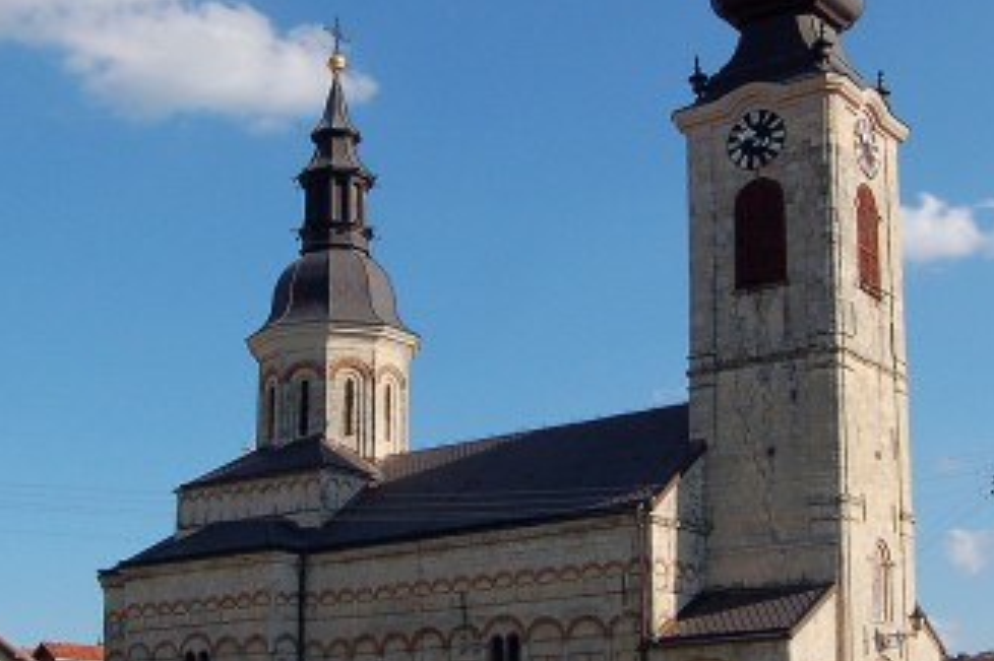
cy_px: 228
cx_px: 436
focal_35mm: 53
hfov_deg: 37.5
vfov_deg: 25.4
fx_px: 1463
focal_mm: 18
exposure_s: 1/160
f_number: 20
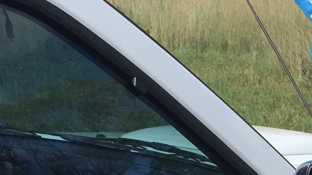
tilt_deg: -13.4
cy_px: 244
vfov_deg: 9.7
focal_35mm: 122
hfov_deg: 17.1
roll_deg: -4.1
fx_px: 1009
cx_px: 330
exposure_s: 1/1582
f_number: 2.2
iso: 32
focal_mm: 4.15
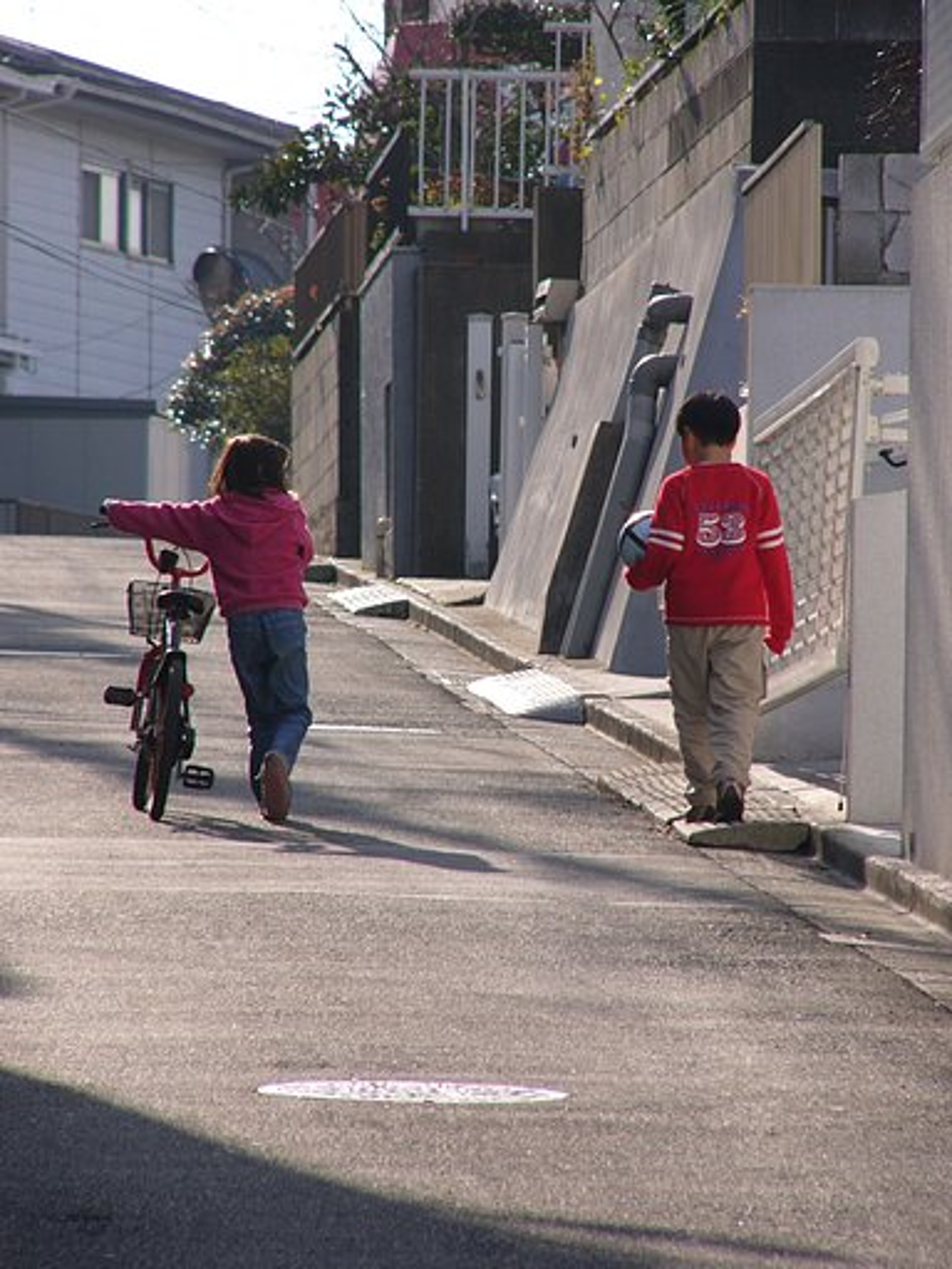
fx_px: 15841
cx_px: 476
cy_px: 634
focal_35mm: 432
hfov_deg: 3.4
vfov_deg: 4.6
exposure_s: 1/400
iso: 50
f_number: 4
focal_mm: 72
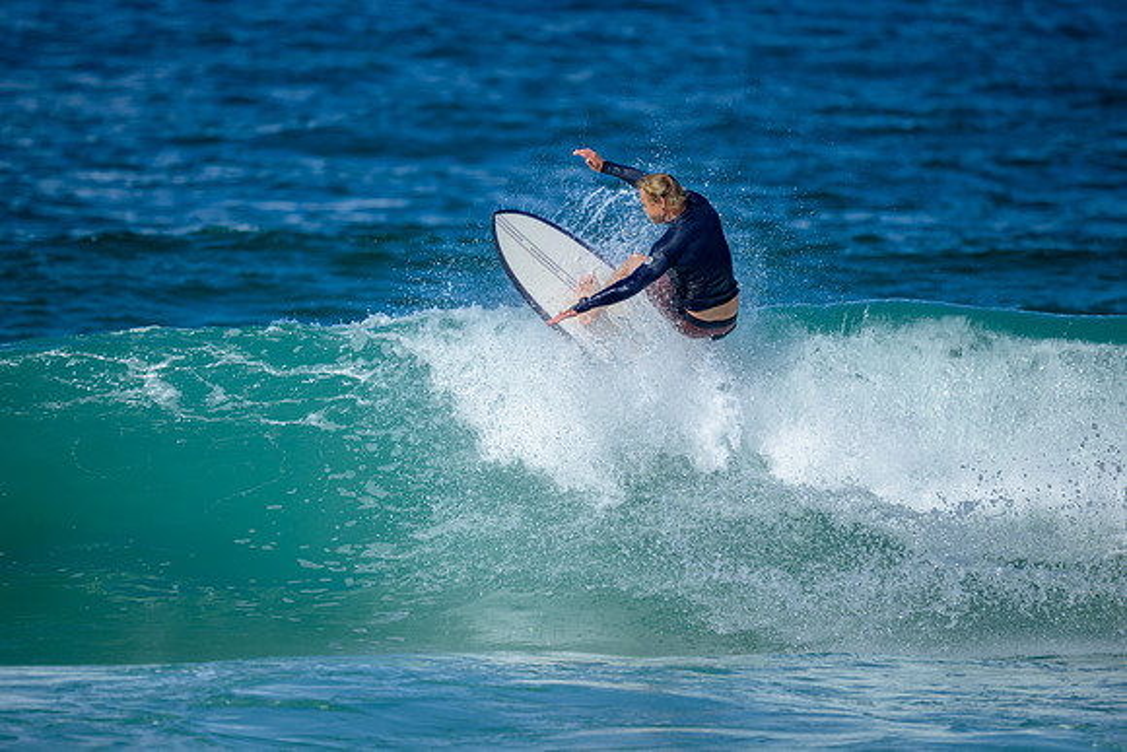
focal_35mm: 800
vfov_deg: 1.7
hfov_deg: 2.6
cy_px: 376
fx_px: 25049
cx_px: 564
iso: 320
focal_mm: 800
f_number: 6.3
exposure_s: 1/2500
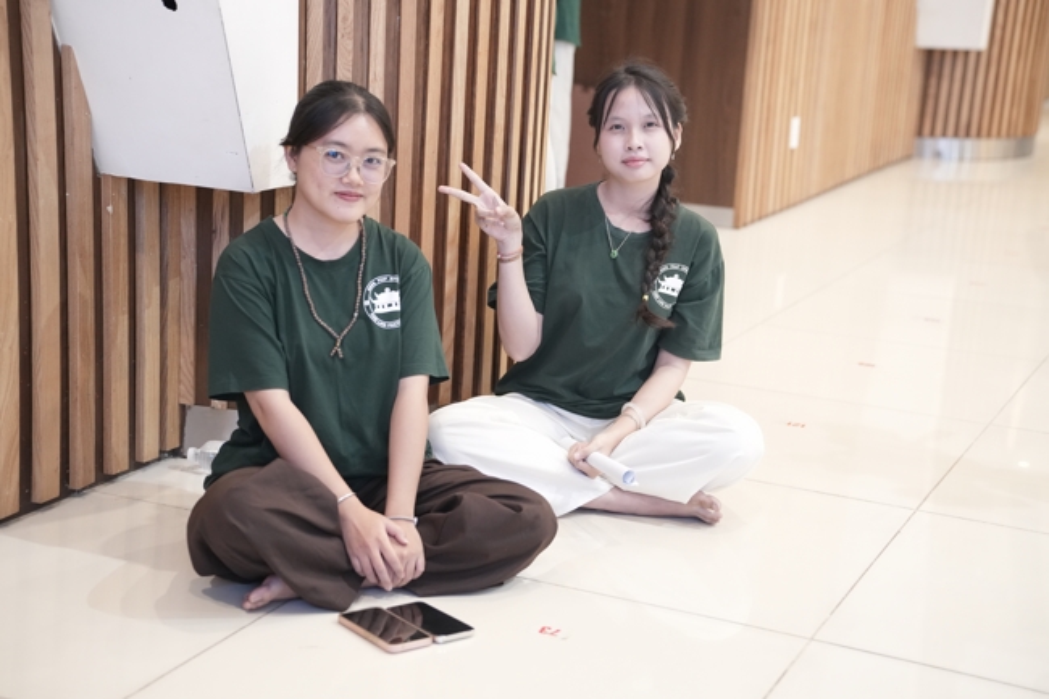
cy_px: 350
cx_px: 524
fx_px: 1806
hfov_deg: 32.4
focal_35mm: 62
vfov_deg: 21.9
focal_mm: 62
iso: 4000
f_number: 2.8
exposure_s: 1/100
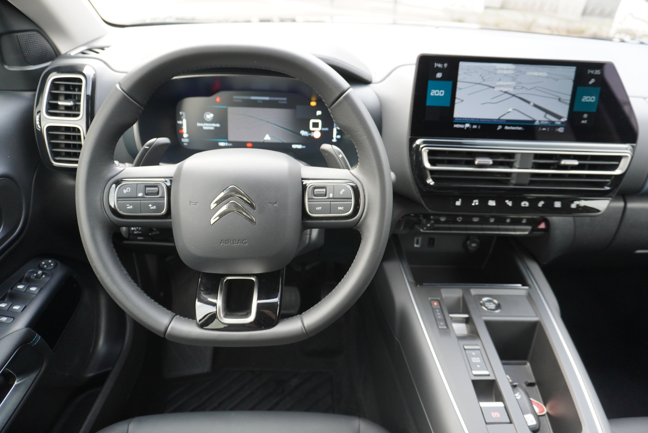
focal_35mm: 24
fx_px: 432
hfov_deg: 73.7
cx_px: 324
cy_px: 216
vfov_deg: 53.2
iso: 320
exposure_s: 1/30
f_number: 3.5
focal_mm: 16
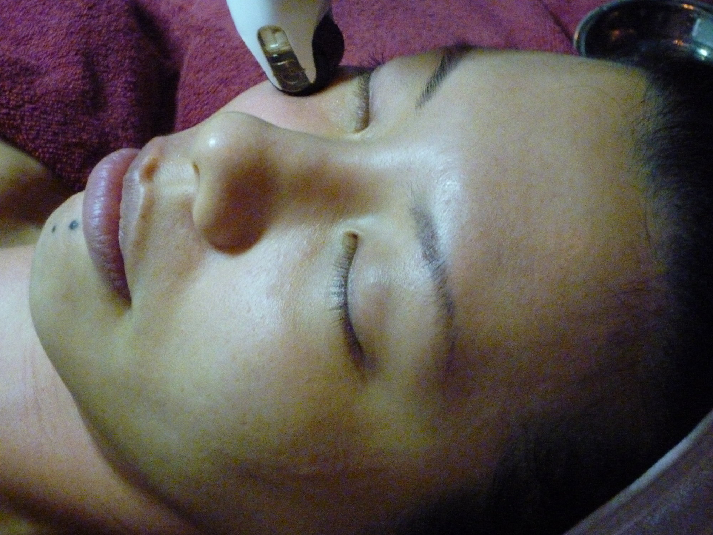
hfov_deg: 27.8
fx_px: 1442
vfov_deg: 21.0
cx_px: 356
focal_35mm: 70
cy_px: 268
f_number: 4.9
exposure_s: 1/15
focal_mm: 12.2
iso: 1250
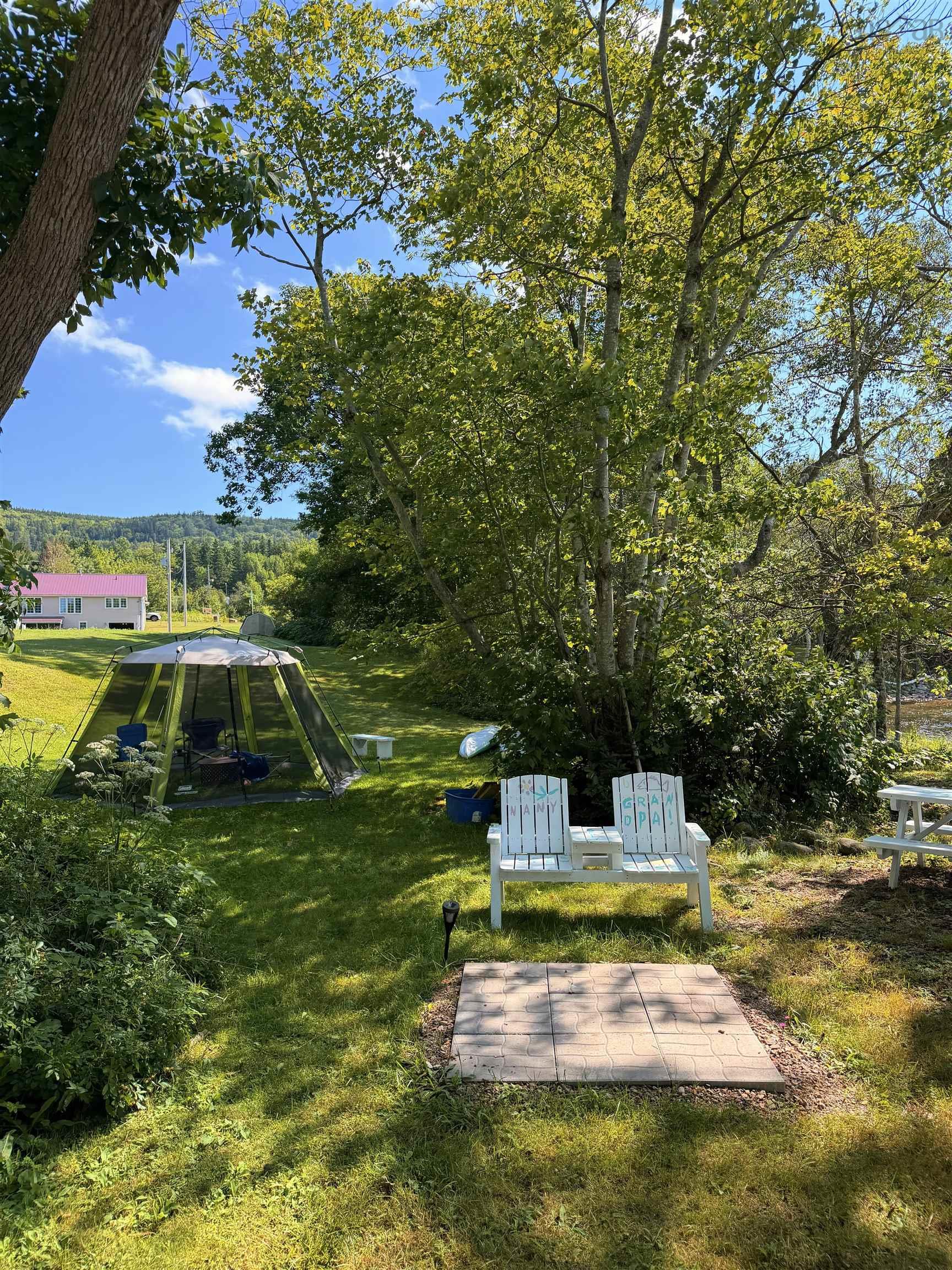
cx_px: 476
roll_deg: +0.6
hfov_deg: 56.8
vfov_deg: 71.6
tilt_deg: +1.6
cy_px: 635
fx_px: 880
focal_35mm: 24
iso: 100
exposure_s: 1/1901
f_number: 1.78
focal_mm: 6.76
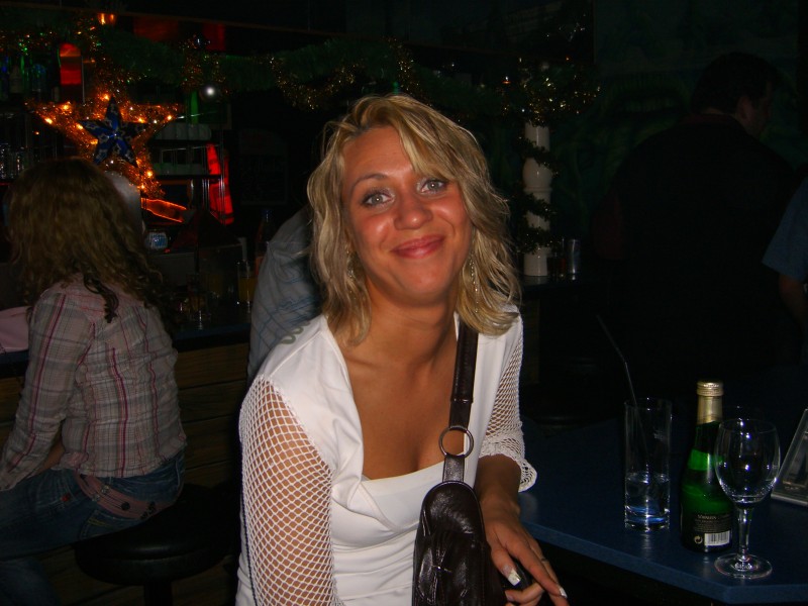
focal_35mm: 38
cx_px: 404
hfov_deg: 49.0
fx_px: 887
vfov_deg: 37.7
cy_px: 303
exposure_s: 1/60
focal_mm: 7.9
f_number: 2.8
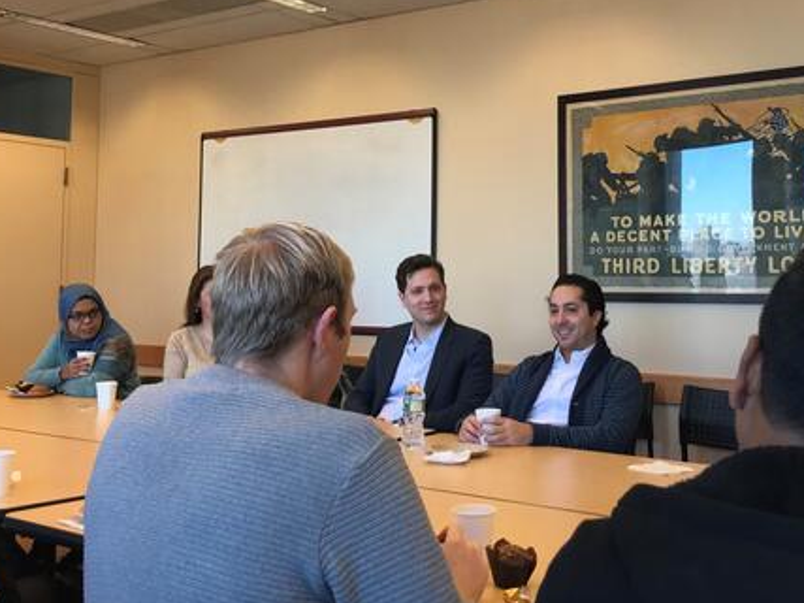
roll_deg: -0.8
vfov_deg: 34.0
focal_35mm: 42
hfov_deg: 44.3
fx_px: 975
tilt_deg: +4.3
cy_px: 198
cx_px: 518
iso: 40
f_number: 1.8
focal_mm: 3.99
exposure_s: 1/120
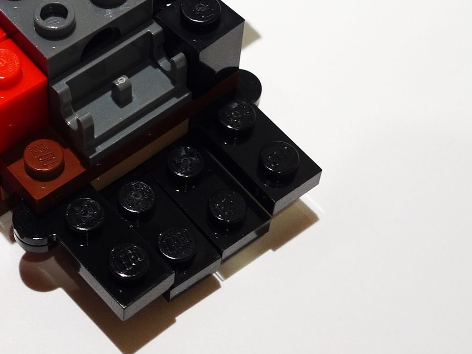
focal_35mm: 91
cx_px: 46
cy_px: 103
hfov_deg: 21.1
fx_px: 1241
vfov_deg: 16.2
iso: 200
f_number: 3.5
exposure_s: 1/20
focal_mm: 10.2
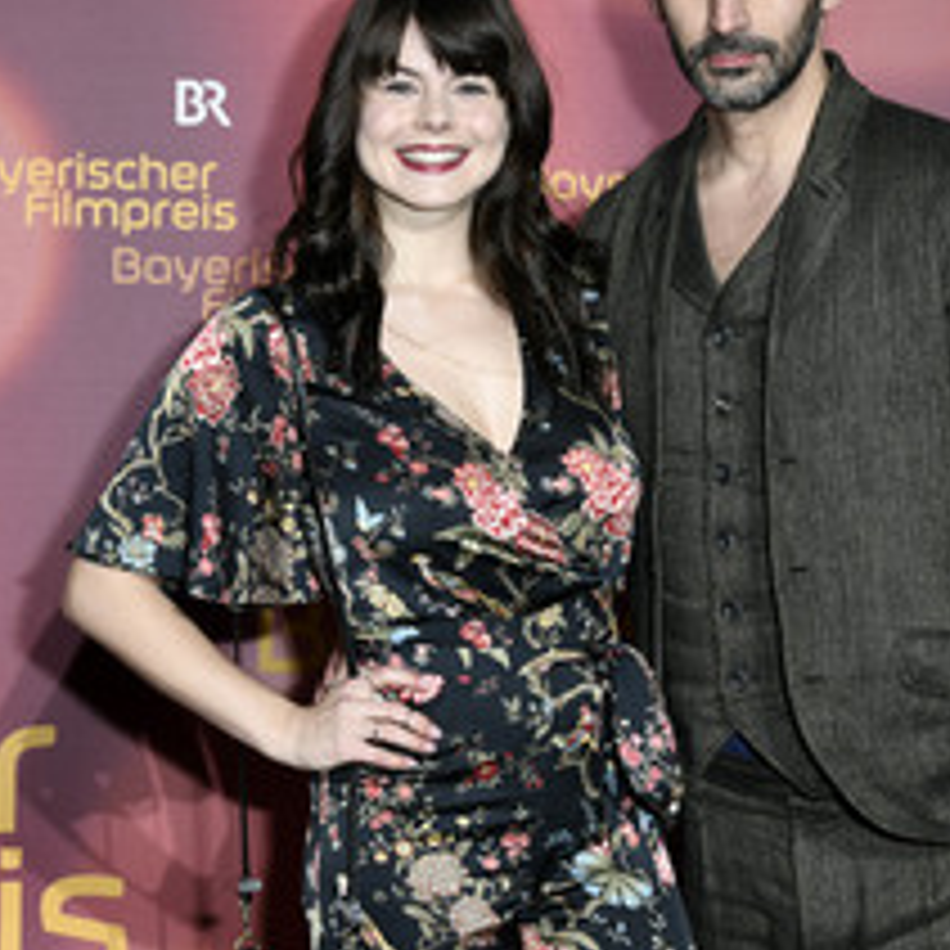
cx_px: 461
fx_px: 2701
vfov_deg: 19.9
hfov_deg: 19.9
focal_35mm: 87
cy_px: 419
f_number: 6.3
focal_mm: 48
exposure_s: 1/160
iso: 500
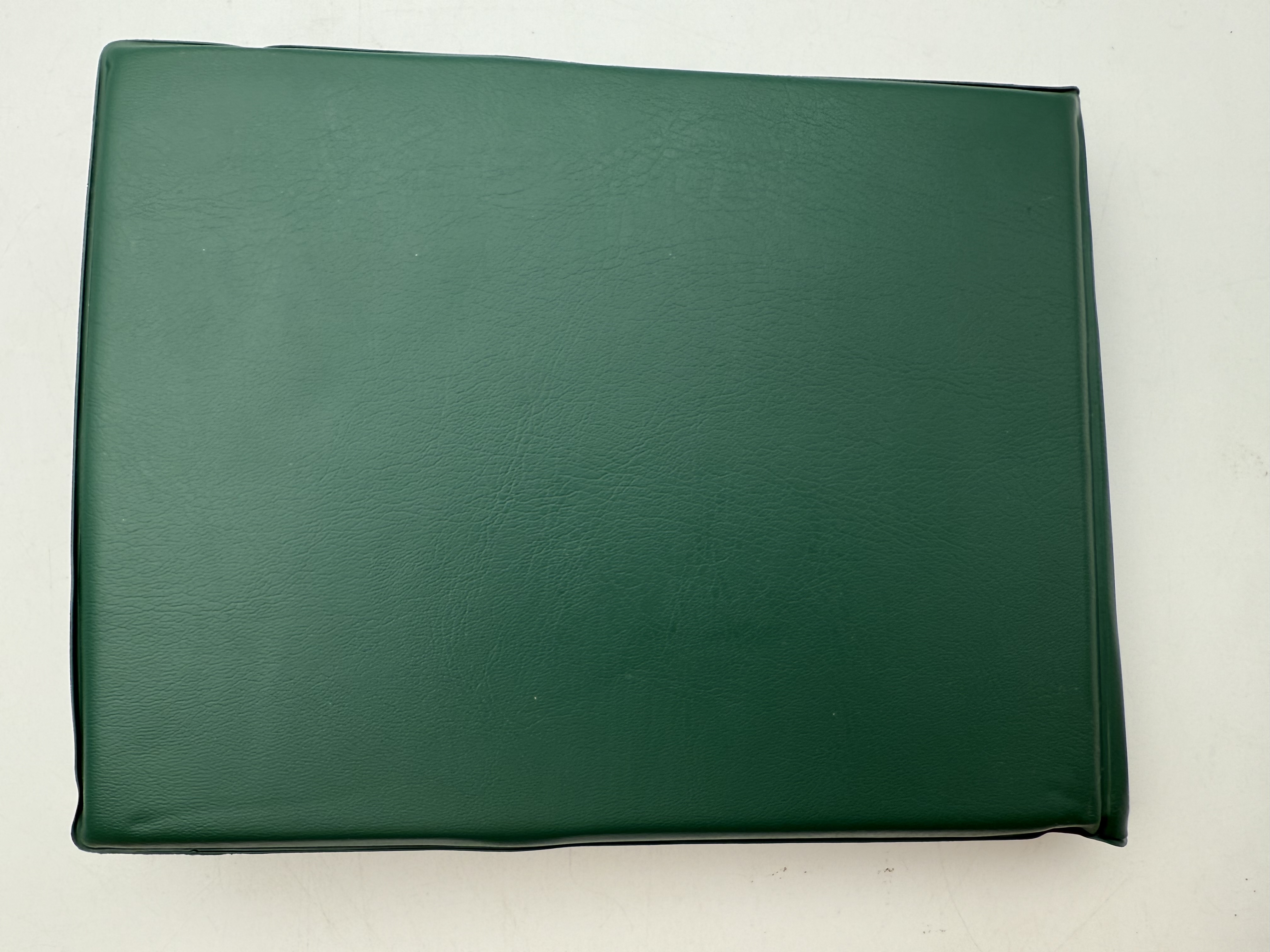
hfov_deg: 71.6
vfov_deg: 56.8
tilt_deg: -82.1
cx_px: 635
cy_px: 476
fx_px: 881
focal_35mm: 24
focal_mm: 2.22
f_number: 2.2
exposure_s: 1/100
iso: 40
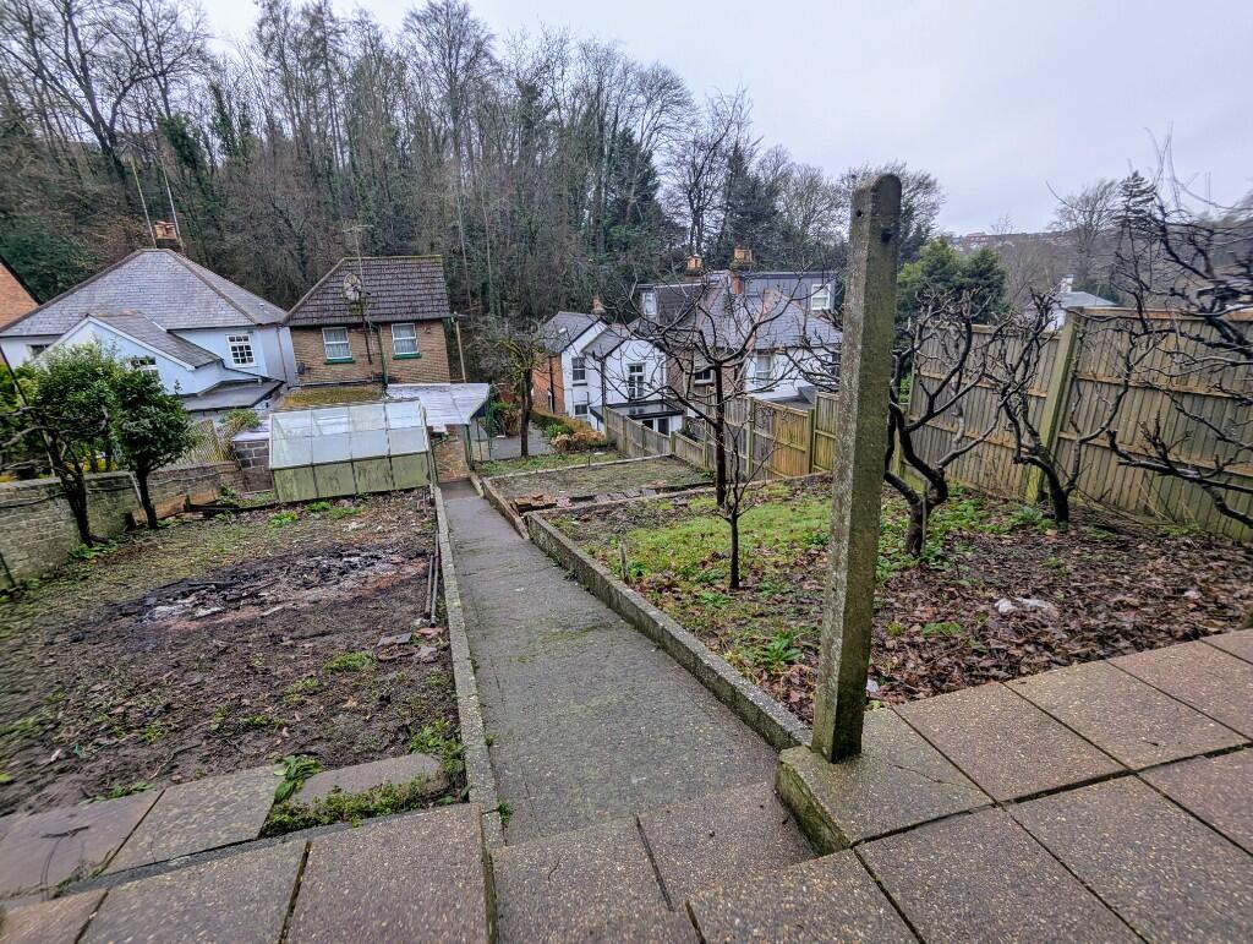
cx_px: 626
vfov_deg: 78.2
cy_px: 472
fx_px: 580
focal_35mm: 16
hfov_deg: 94.4
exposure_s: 1/143
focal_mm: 2.35
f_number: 2.2
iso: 50
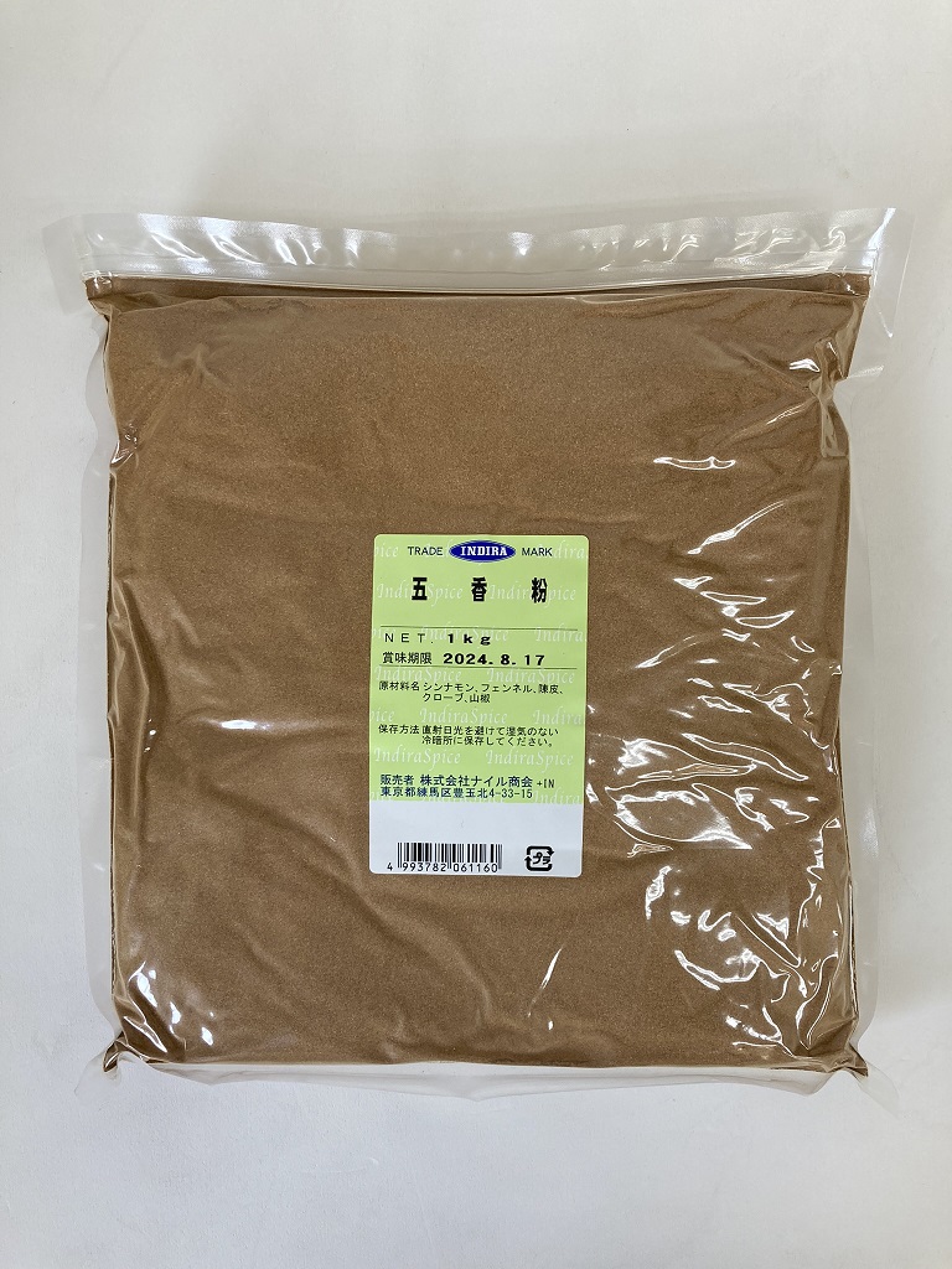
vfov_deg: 63.4
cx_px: 476
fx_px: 1027
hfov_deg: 49.7
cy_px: 634
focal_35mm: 28
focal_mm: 3.99
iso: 64
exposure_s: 1/100
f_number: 1.8
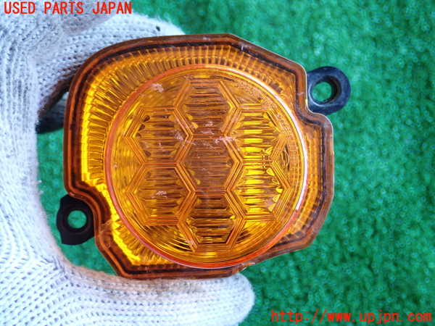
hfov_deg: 43.9
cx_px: 218
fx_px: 540
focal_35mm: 43
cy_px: 163
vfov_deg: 33.6
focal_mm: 7.86
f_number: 2.9
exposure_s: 1/40
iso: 250
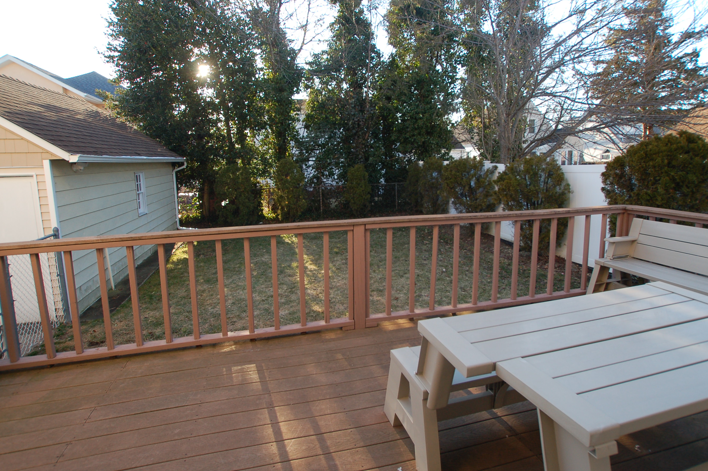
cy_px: 212
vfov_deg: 65.5
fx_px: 365
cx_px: 372
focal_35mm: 19
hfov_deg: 88.2
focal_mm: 11
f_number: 5.6
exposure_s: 1/125
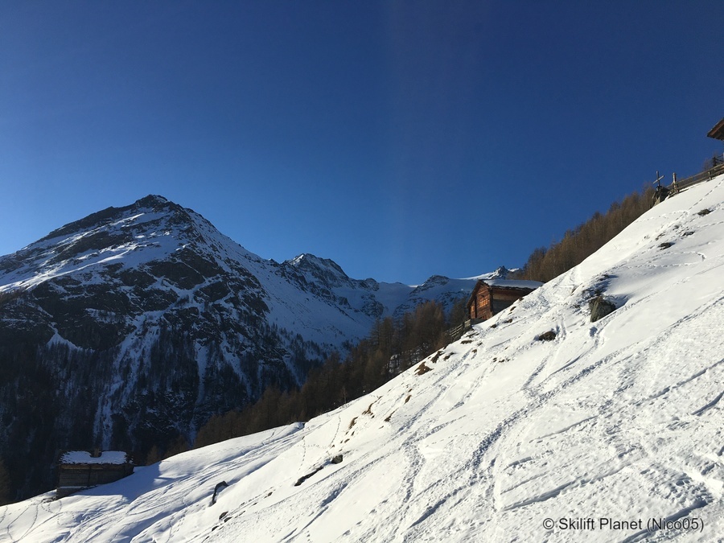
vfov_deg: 48.2
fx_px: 607
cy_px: 272
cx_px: 362
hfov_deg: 61.7
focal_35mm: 29
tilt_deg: +12.4
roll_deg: -2.7
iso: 25
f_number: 2.2
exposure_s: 1/3205
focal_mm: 4.15
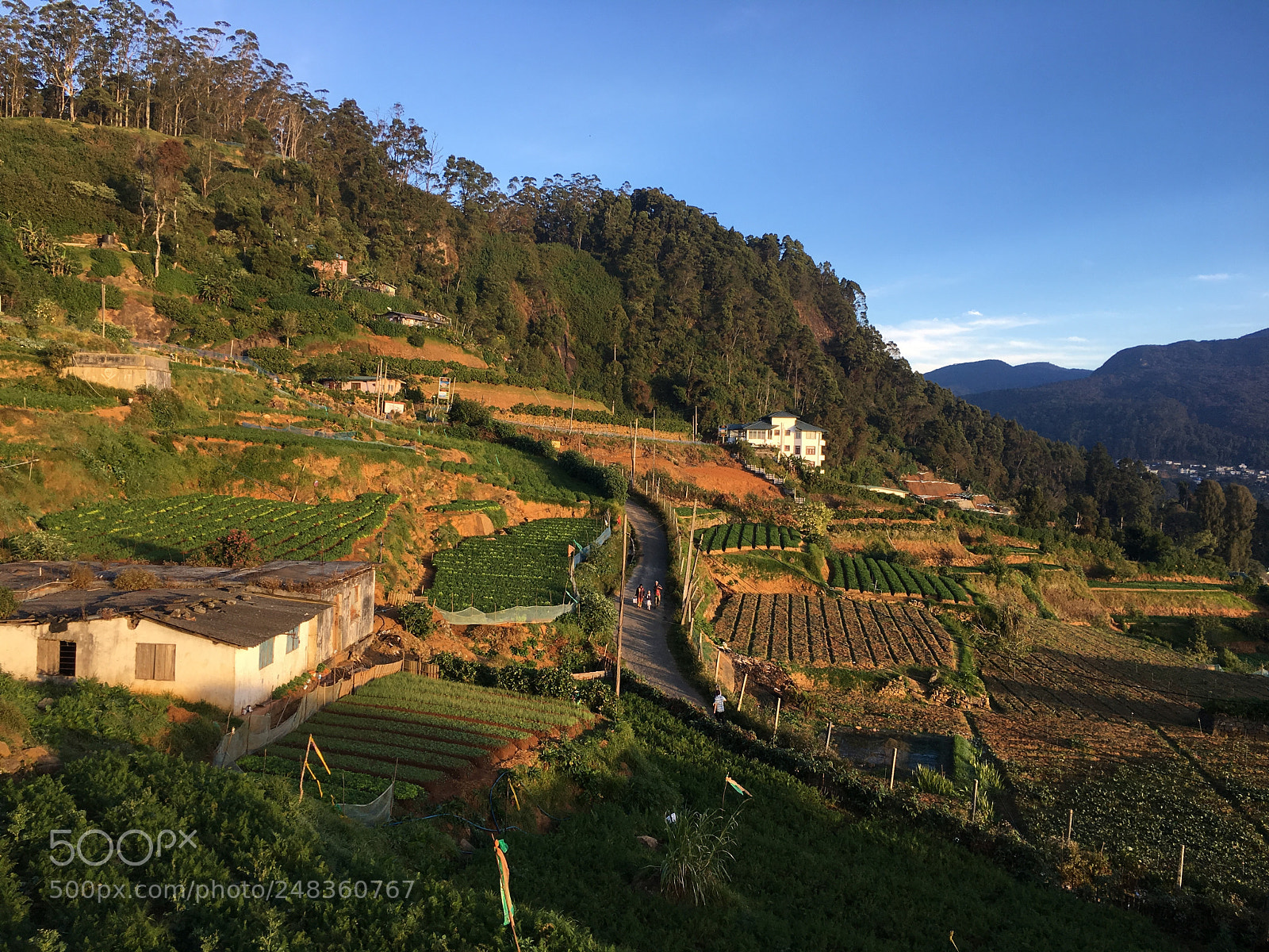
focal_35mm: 29
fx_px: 1063
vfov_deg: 48.2
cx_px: 634
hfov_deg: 61.7
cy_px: 476
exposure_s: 1/273
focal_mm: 4.15
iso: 25
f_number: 2.2
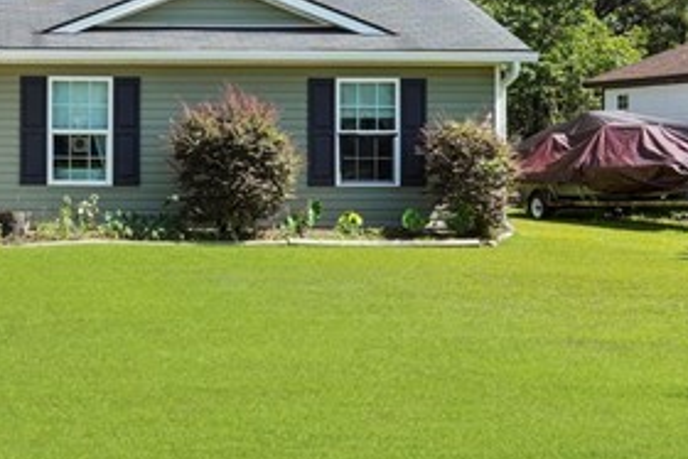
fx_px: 1222
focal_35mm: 64
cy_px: 108
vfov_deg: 21.1
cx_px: -32
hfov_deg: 29.0
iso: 320
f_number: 9
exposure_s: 1/250
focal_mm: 16.5
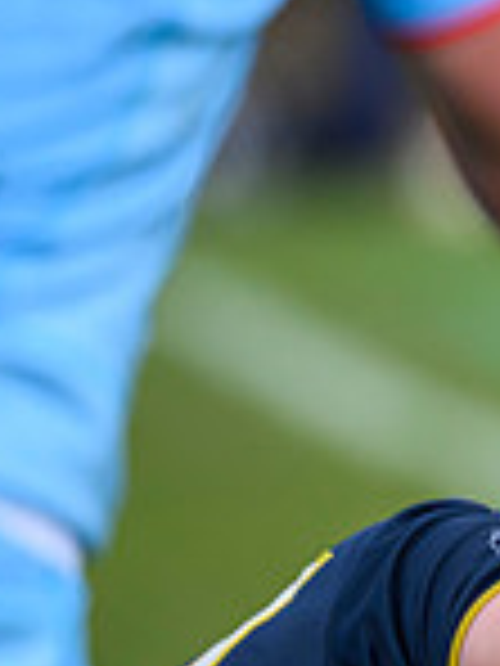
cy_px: 310
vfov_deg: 1.1
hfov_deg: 0.8
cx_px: 1454
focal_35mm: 1754
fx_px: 33780
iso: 500
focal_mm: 400
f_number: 3.2
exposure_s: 1/4000
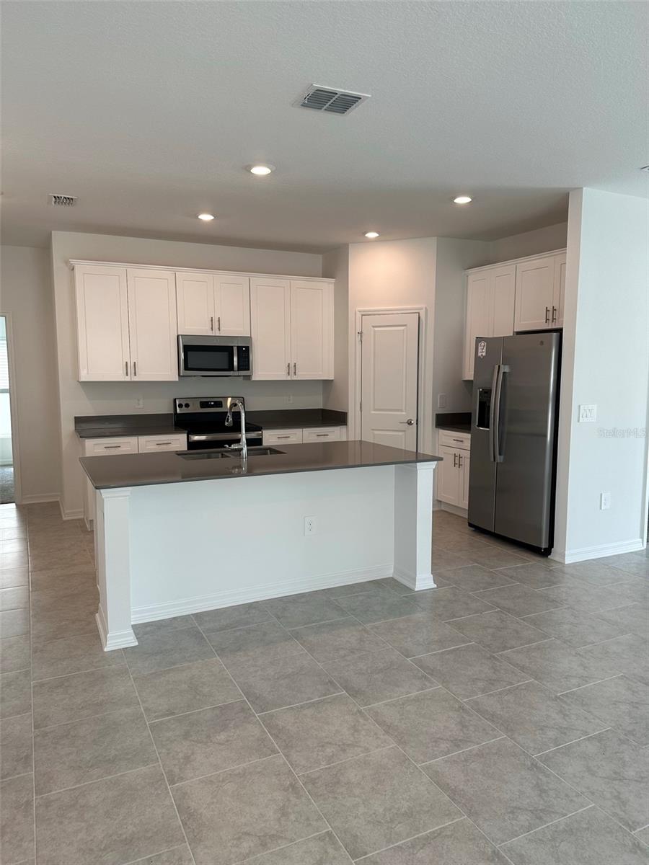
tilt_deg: -5.6
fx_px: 600
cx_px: 324
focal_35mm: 24
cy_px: 432
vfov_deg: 71.6
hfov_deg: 56.8
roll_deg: +0.0
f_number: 1.78
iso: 80
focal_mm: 6.86
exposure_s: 1/194
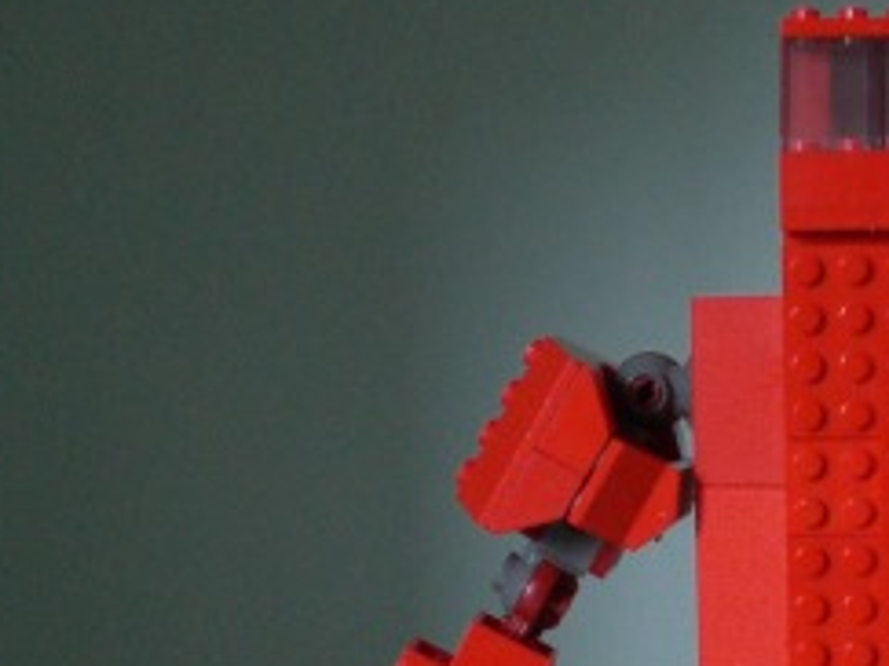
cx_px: 882
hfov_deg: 19.1
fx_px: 2567
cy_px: 655
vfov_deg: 14.6
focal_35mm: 100
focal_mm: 6.3
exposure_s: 1/80
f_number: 3.1
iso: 200
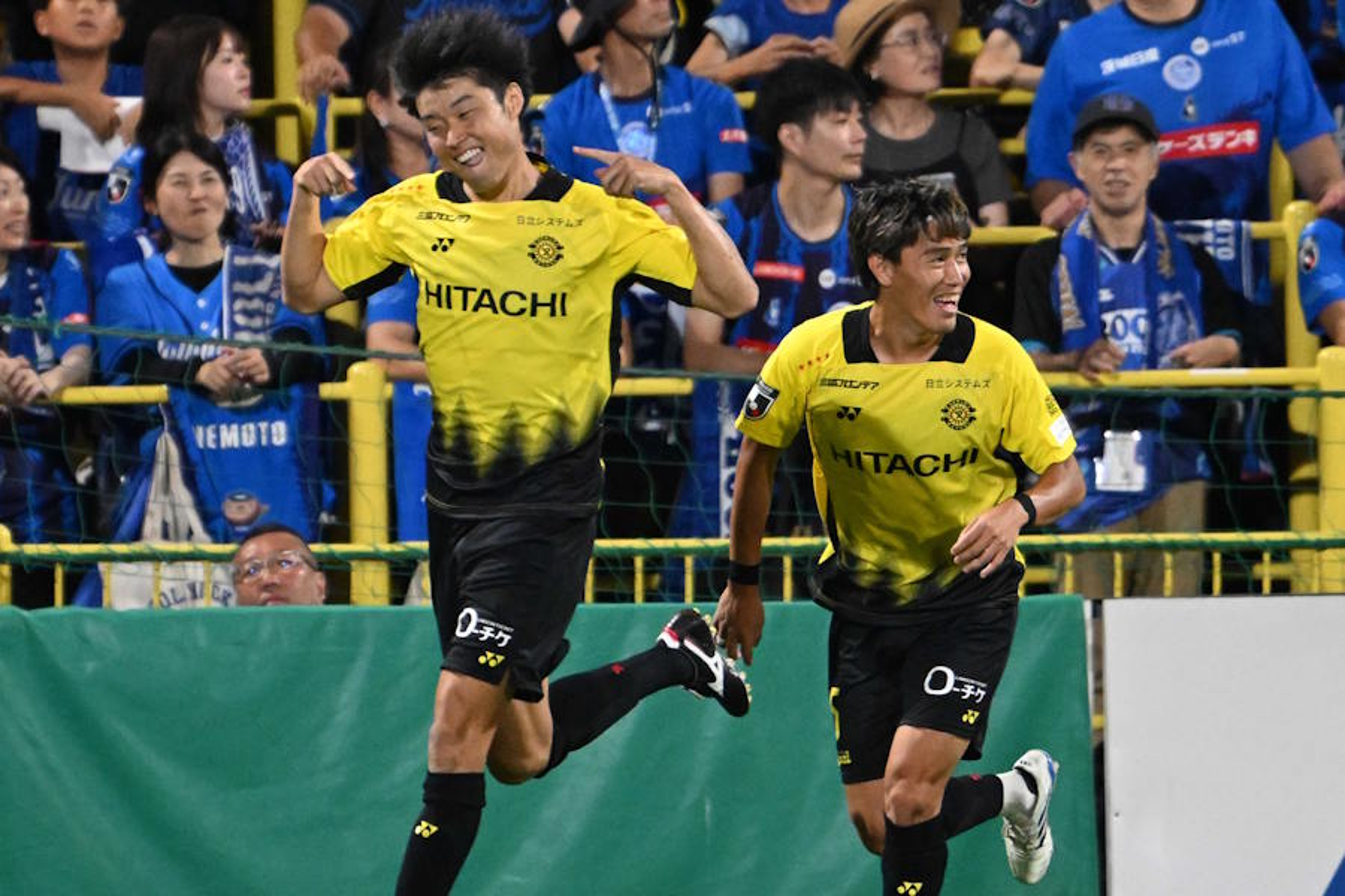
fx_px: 20921
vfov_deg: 2.5
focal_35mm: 560
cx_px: 672
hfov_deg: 3.7
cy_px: 448
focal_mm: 560
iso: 6400
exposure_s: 1/1600
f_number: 4
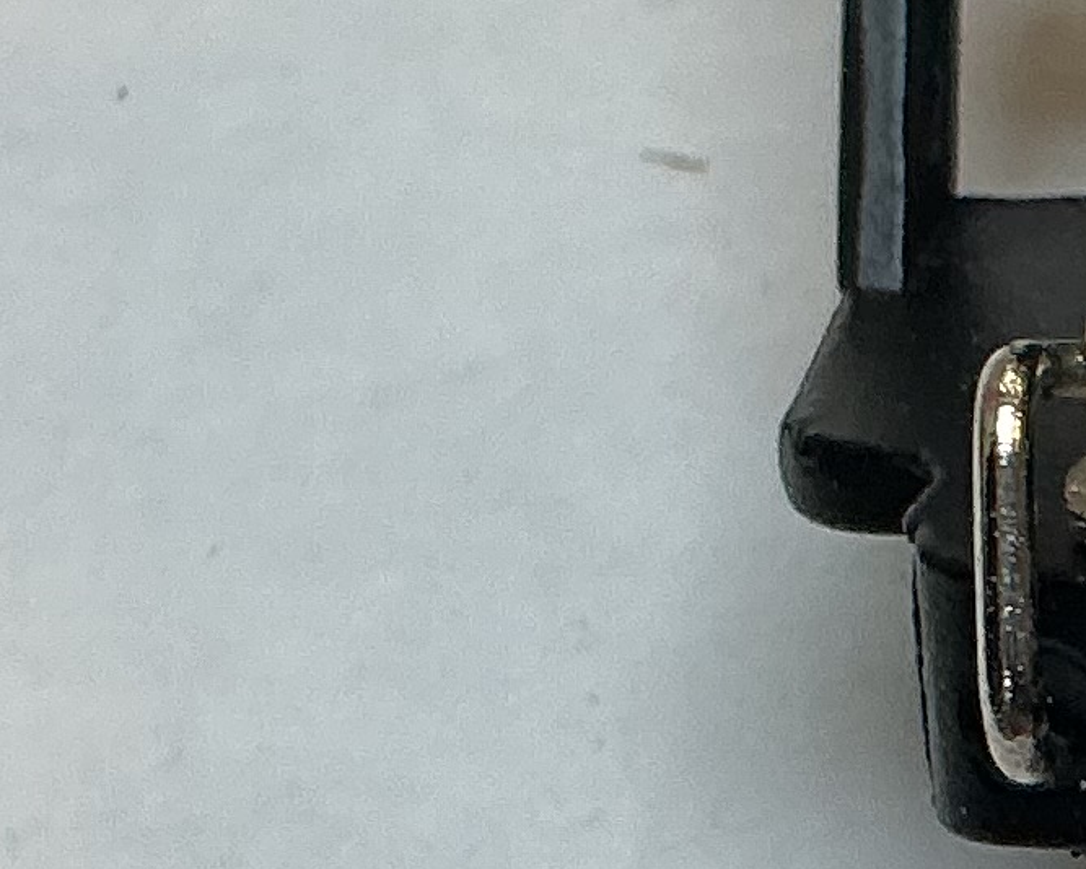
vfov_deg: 9.0
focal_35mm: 171
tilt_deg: -56.8
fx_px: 5498
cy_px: 316
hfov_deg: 10.4
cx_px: 2175
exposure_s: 1/120
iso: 50
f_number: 1.8
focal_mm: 3
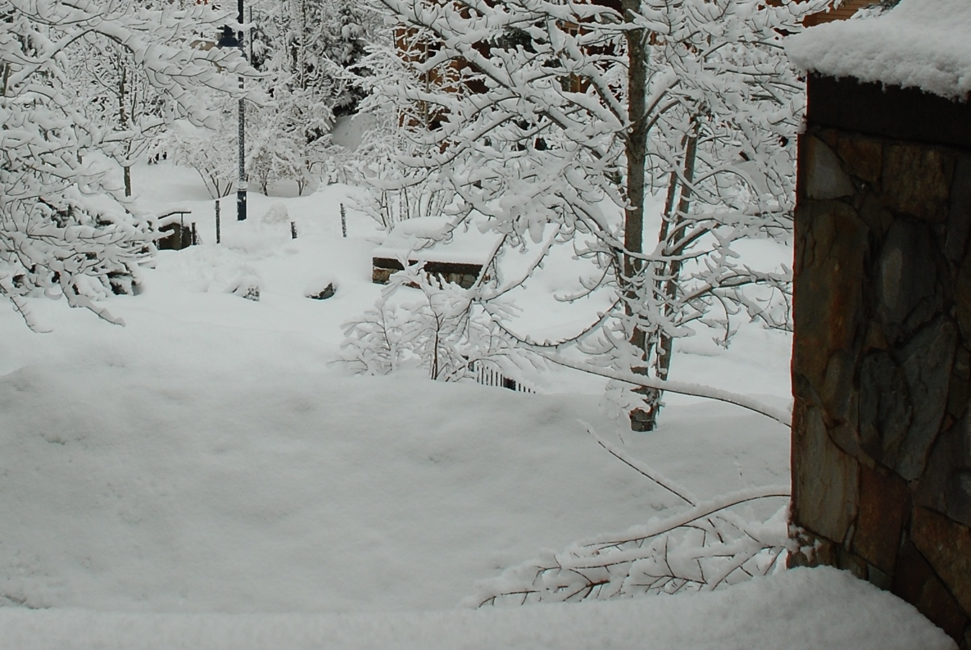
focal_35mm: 69
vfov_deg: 19.2
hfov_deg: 28.9
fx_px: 1863
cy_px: 2
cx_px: 278
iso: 200
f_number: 6.3
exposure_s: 1/60
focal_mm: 18
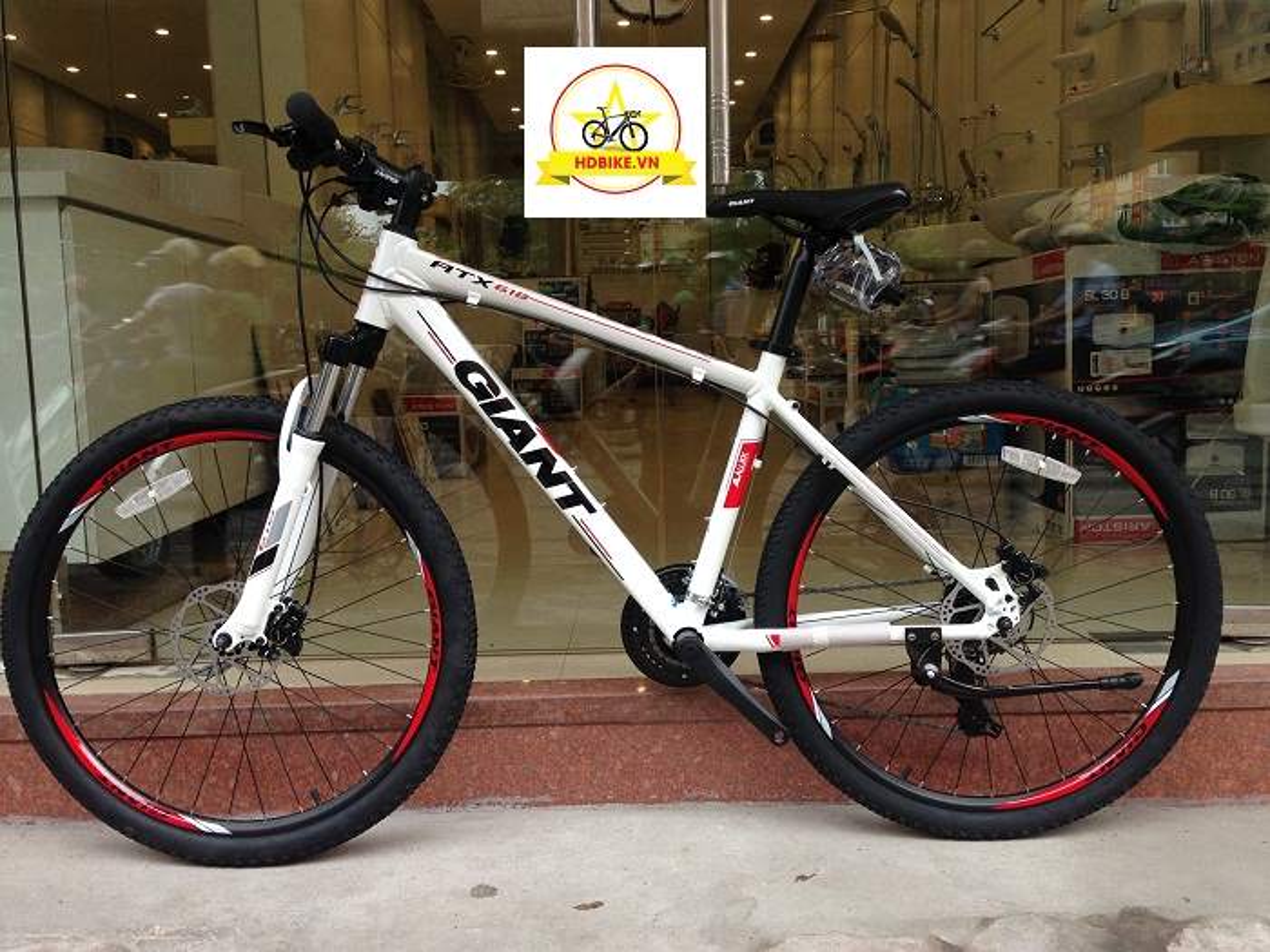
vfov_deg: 42.9
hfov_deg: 55.4
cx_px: 635
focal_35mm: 33
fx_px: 1211
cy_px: 476
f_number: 2.4
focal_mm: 4.12
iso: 80
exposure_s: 1/120
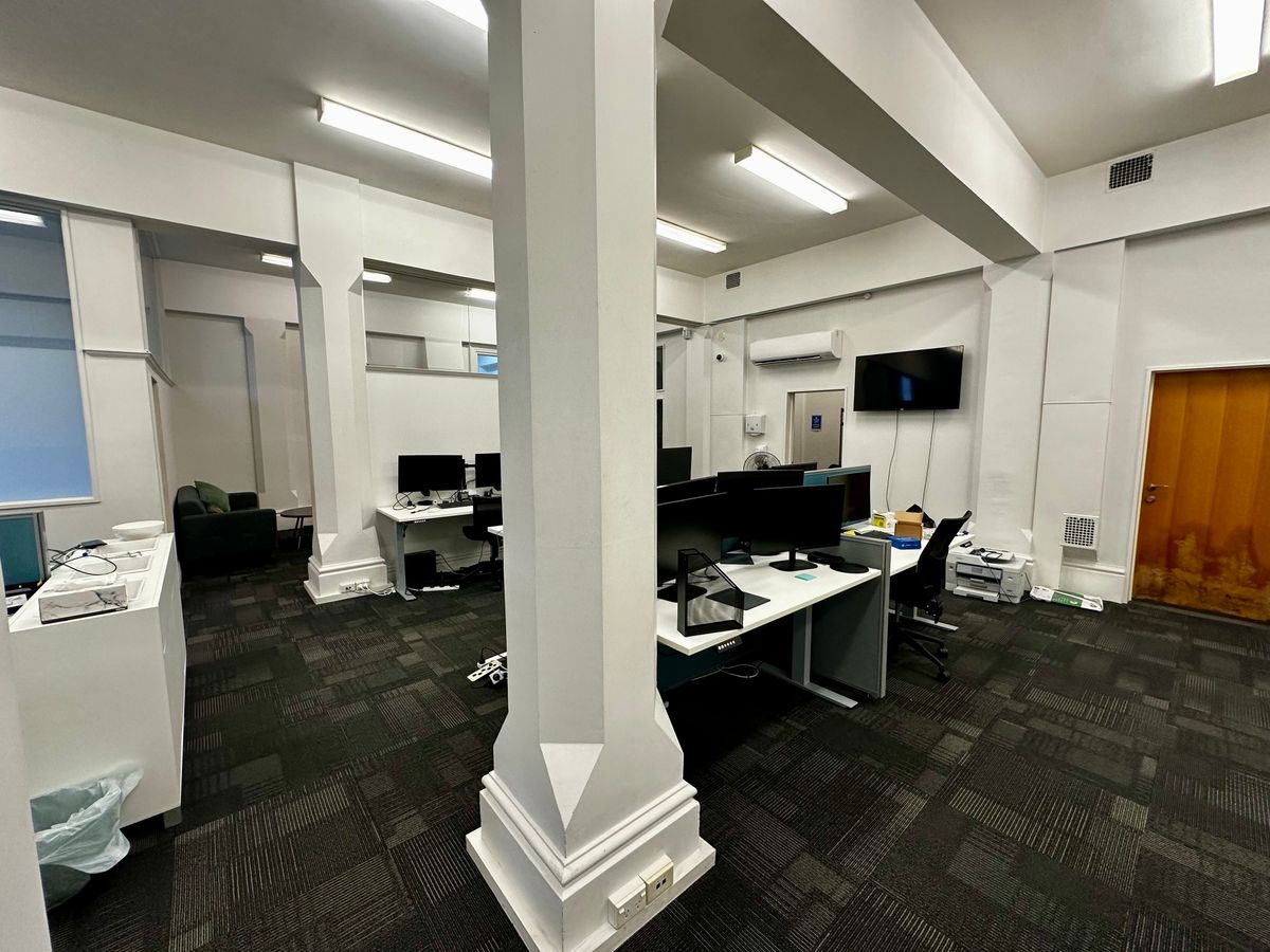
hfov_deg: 102.1
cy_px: 476
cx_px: 635
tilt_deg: -6.0
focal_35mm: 14
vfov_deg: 85.7
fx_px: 514
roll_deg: +0.2
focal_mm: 2.22
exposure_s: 1/100
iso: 160
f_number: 2.2
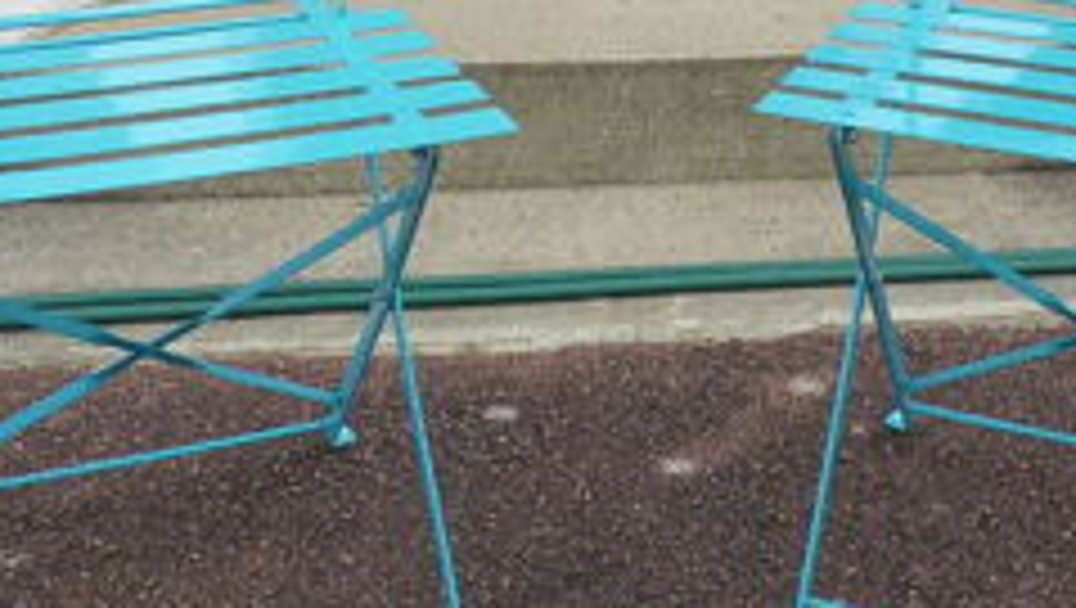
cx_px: 603
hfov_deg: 35.4
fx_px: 1685
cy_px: 126
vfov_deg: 20.2
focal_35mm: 59
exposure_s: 1/160
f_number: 4
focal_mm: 4.8
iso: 125
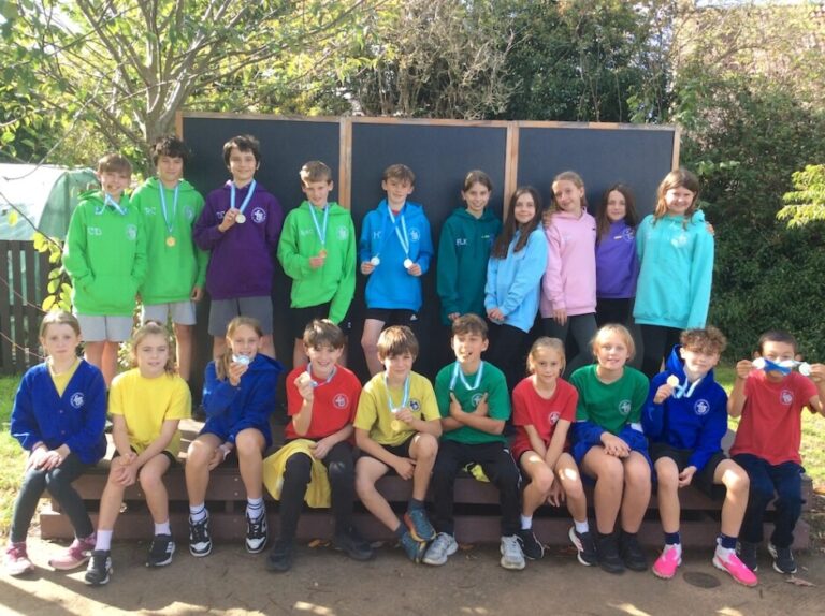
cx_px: 412
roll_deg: +1.0
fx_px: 762
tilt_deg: -7.3
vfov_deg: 44.1
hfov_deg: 56.9
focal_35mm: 32
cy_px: 308
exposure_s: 1/230
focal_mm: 3.3
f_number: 2.4
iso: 32
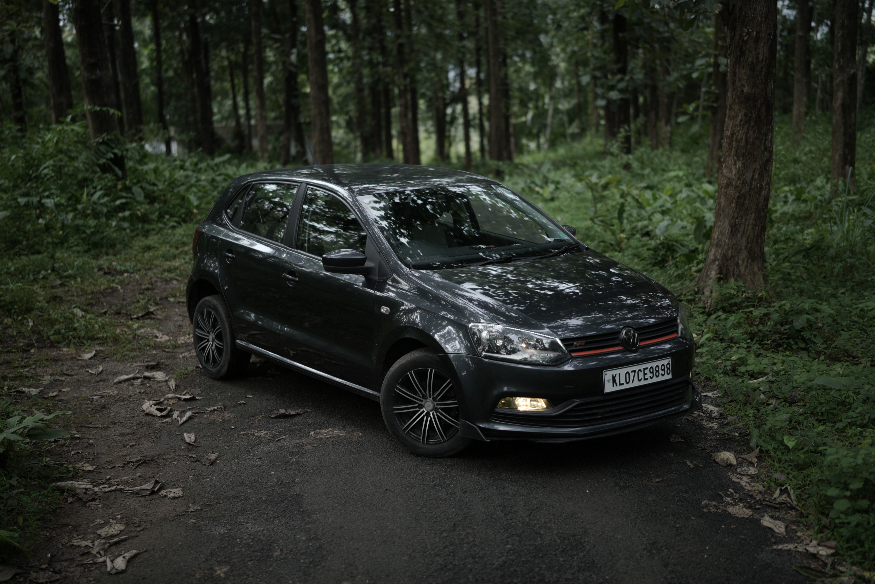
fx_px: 1216
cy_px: 292
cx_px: 438
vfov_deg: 27.0
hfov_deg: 39.6
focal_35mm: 50
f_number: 1.4
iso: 80
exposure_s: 1/500
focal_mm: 50
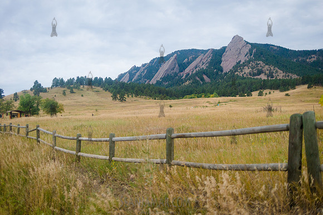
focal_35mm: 35
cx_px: 162
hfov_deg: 54.4
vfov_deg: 37.9
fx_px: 314
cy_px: 108
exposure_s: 1/125
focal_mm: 35
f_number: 2
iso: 1600
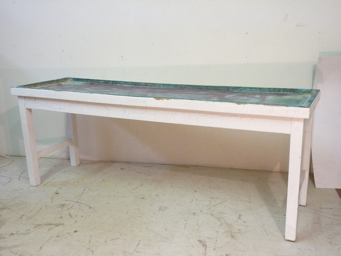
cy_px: 128
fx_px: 364
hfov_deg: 50.1
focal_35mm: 37
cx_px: 170
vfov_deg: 38.7
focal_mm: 6.1
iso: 400
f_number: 3.6
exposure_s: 1/13
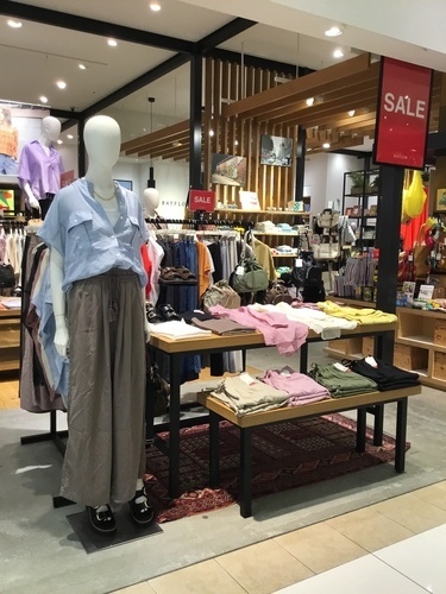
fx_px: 533
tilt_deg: -6.7
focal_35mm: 31
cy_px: 297
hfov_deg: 45.4
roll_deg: -0.1
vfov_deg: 58.4
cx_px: 223
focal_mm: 3.3
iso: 25
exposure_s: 1/30
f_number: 2.4
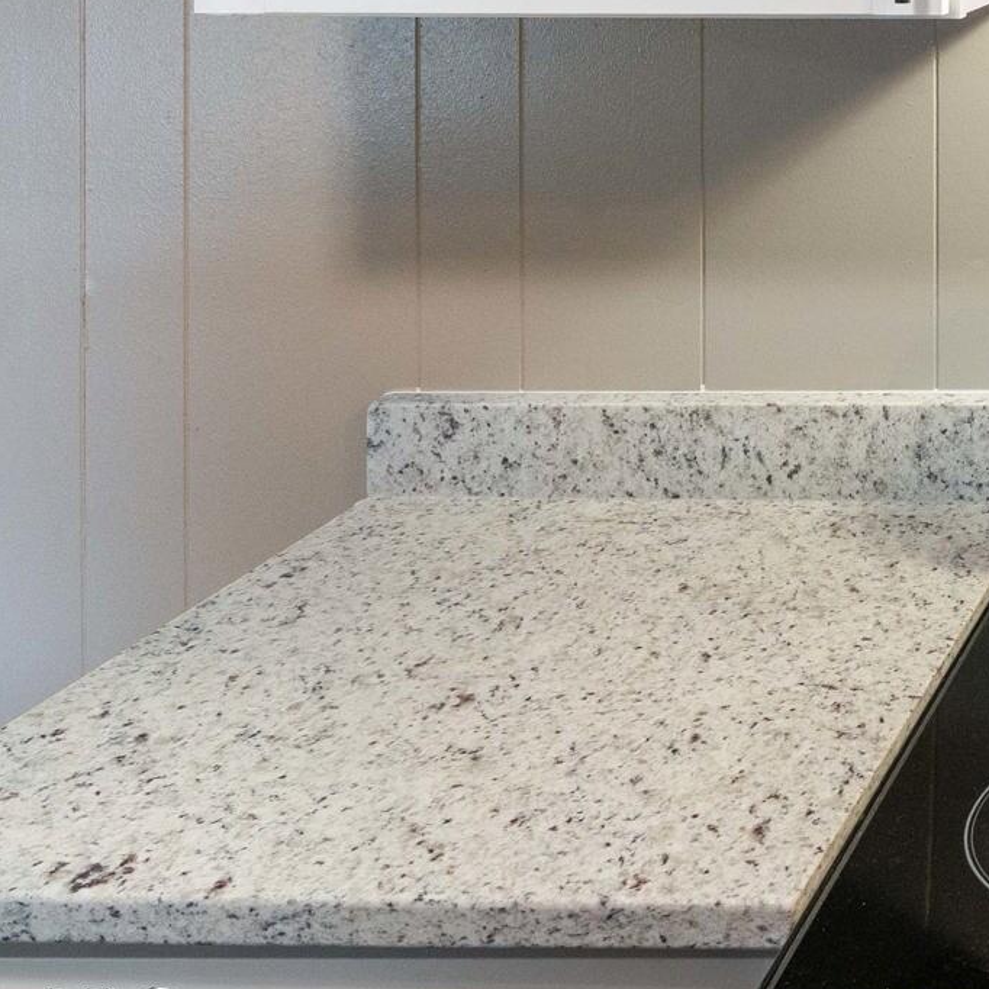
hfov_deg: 24.8
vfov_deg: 29.2
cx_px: 1485
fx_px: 1713
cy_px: -85
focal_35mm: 53
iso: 640
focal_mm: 17
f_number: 8
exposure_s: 1/4
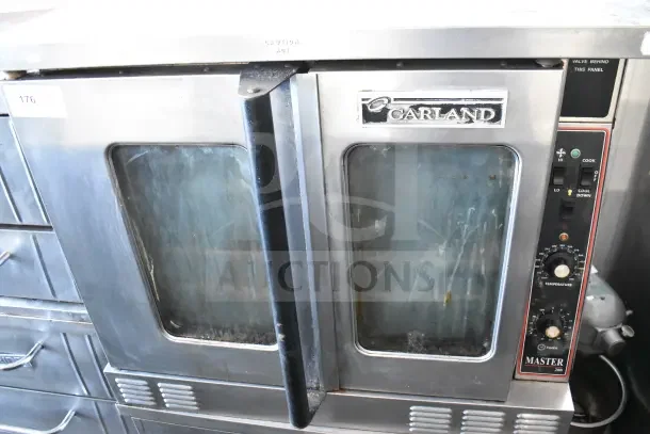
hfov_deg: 61.9
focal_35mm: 30
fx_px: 542
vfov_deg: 43.6
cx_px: 325
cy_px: 217
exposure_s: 1/30
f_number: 3.5
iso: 9000
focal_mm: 20
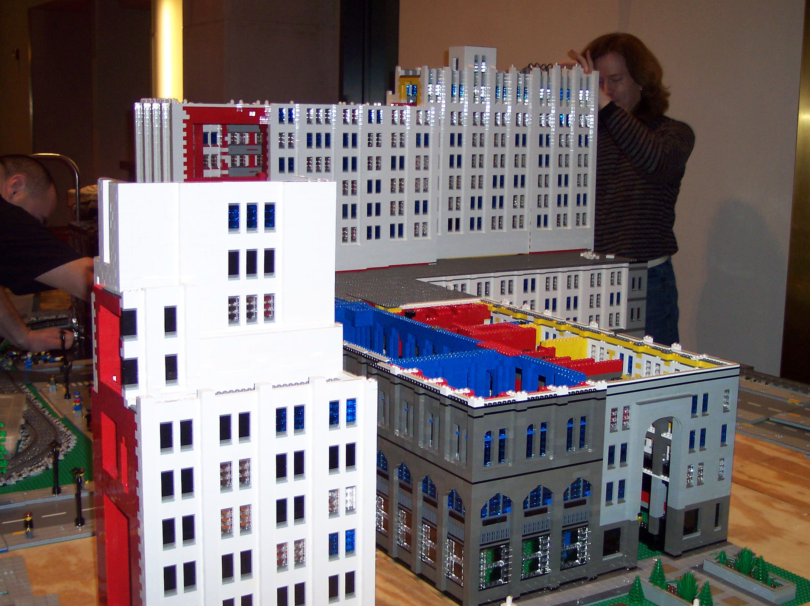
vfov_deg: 32.1
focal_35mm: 45
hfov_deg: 42.0
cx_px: 473
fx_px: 1052
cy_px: 289
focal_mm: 8
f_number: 2.8
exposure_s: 1/30
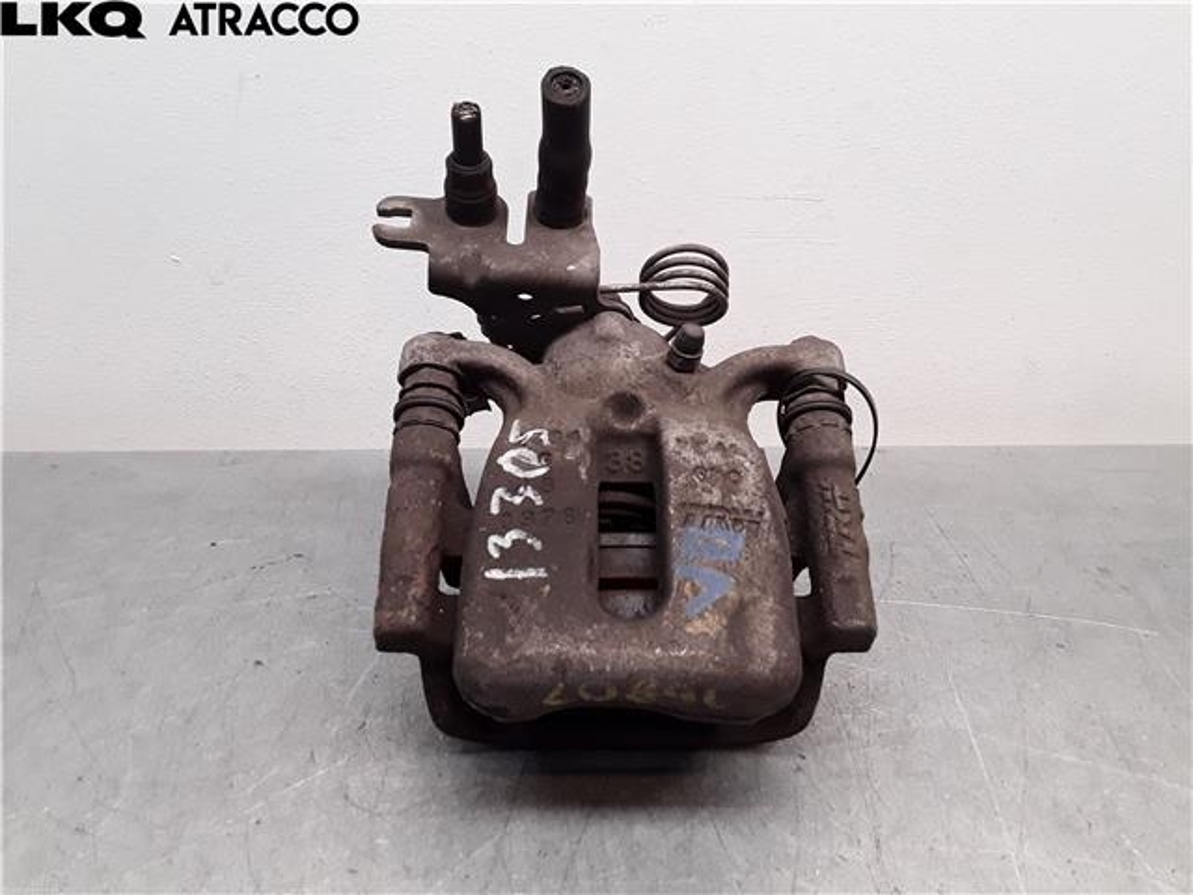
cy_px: 448
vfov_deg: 49.7
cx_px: 596
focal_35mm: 28
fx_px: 965
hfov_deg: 63.4
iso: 100
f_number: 1.9
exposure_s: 1/107
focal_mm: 2.91
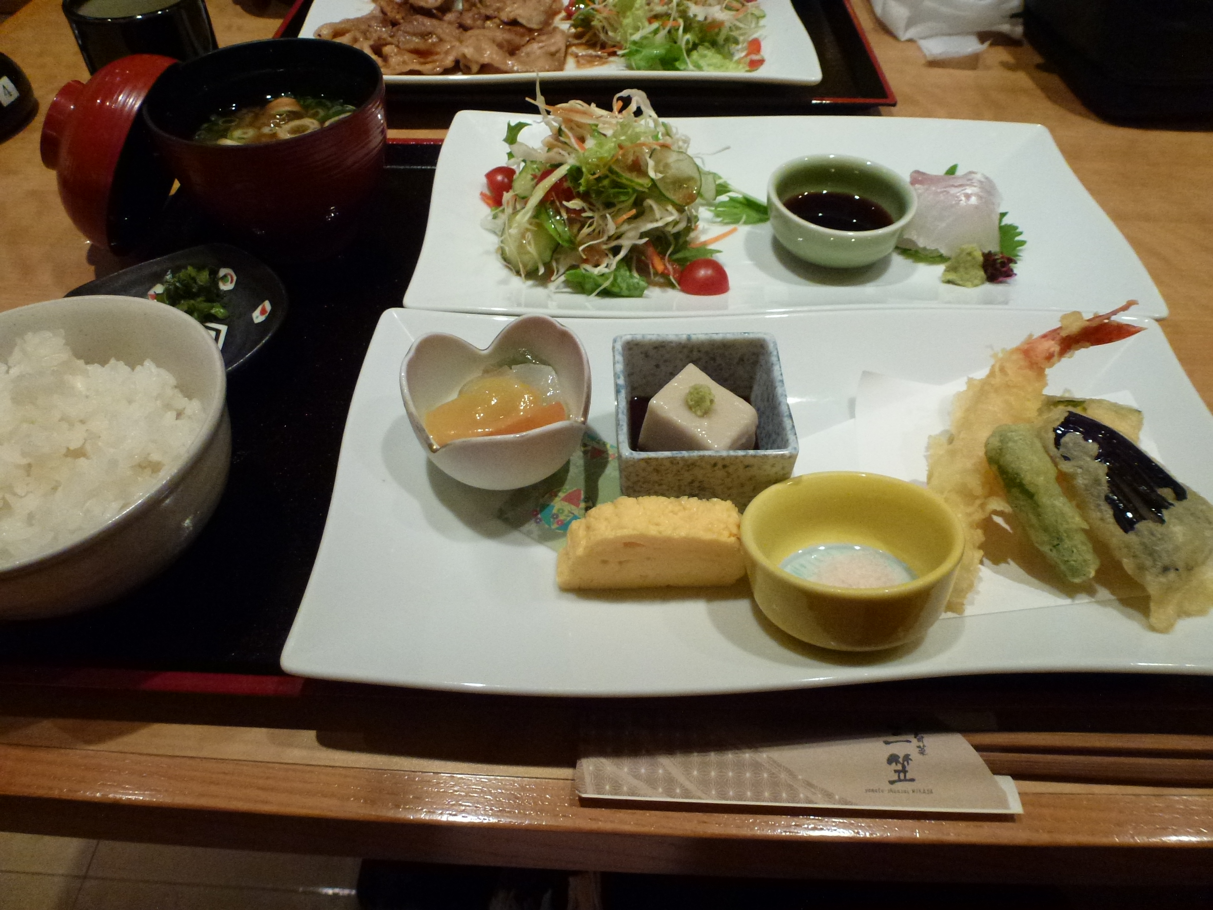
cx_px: 606
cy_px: 455
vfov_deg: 56.8
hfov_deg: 71.6
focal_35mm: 24
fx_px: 841
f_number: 3.3
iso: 400
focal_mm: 4.3
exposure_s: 1/60
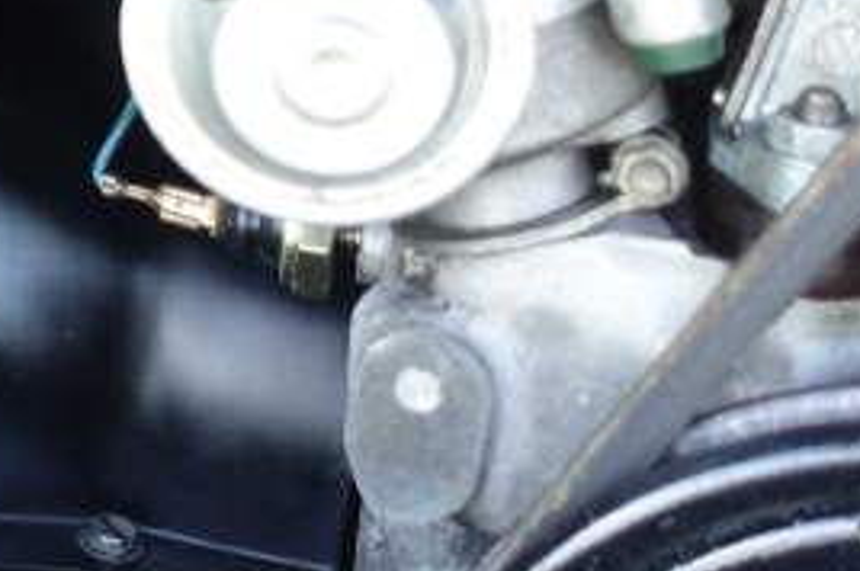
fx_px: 3388
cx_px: -972
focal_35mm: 142
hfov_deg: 12.4
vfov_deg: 9.3
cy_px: -398
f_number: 2.8
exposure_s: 1/60
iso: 125
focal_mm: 12.2
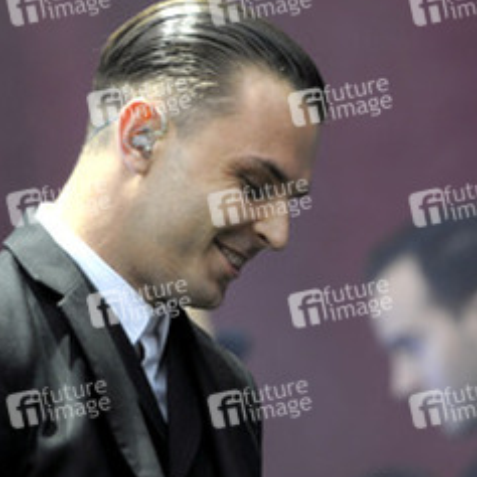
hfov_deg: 3.6
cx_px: 286
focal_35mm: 485
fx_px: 7561
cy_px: 254
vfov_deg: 3.6
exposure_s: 1/320
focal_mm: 200
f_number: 2.8
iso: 400
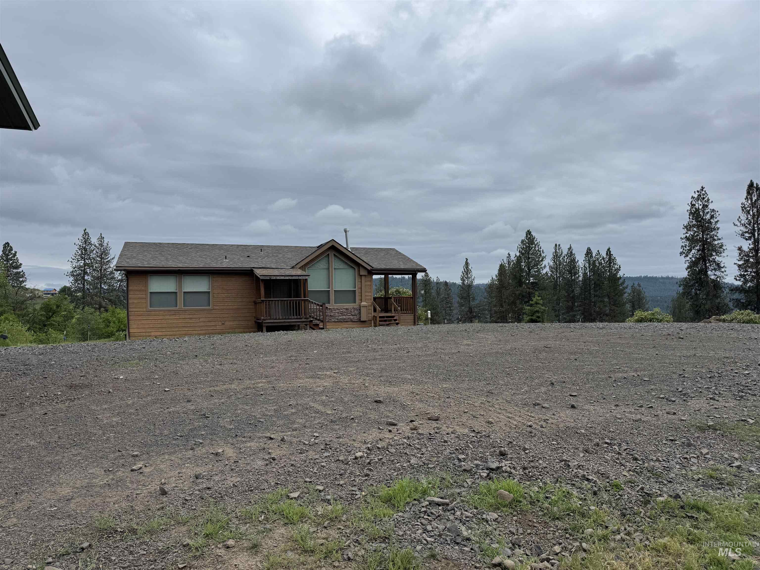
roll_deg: +0.7
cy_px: 285
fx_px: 527
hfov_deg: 71.6
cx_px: 380
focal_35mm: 24
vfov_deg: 56.8
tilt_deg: +1.5
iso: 80
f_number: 1.78
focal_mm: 6.76
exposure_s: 1/5814
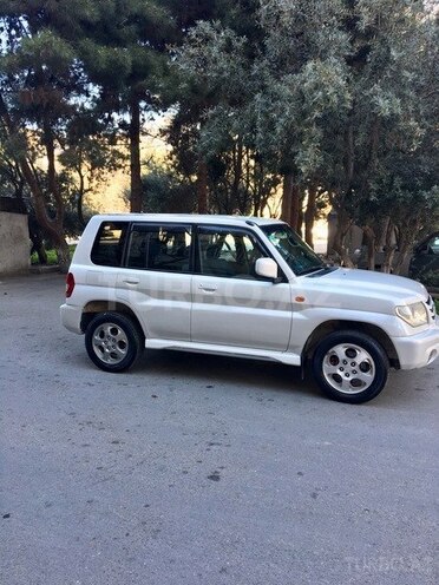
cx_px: 220
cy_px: 292
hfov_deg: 48.2
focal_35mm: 29
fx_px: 490
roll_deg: -0.8
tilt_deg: -8.0
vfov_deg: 61.7
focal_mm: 4.15
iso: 25
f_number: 2.2
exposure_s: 1/100
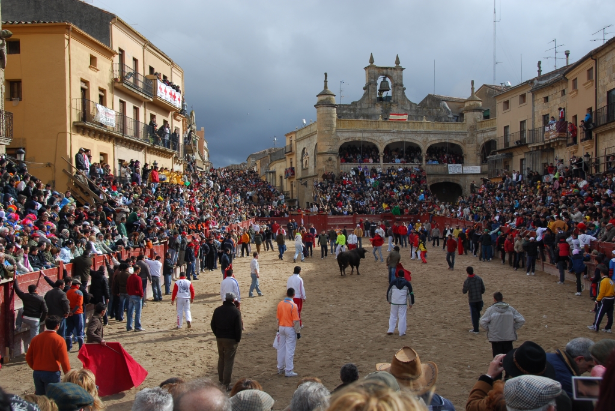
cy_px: 206
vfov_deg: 34.3
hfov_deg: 49.5
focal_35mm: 39
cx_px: 308
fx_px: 667
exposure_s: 1/180
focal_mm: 26
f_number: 6.7
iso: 100
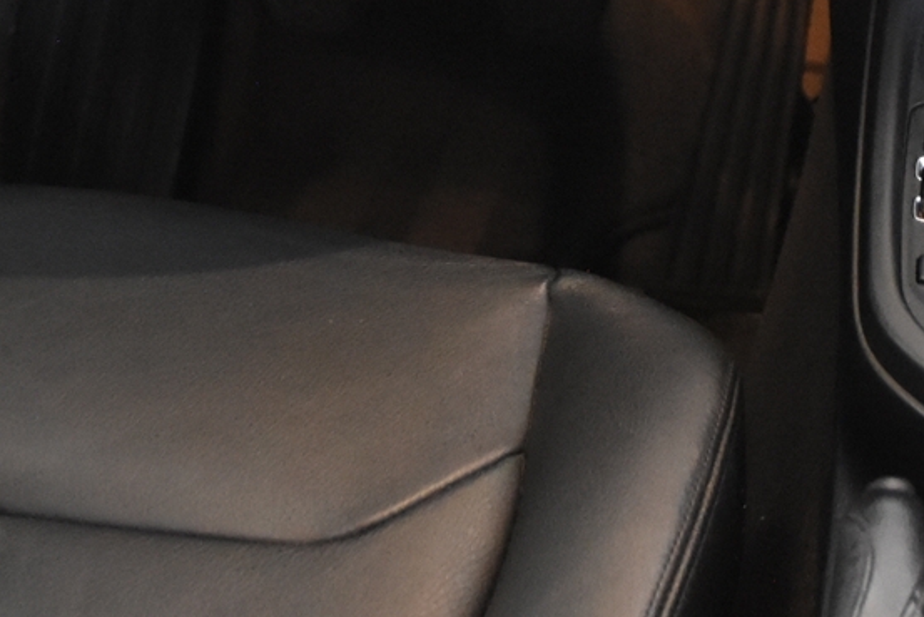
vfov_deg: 10.5
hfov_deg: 16.3
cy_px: -380
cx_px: 660
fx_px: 3209
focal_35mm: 125
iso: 4500
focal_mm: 24
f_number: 3
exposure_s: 1/40
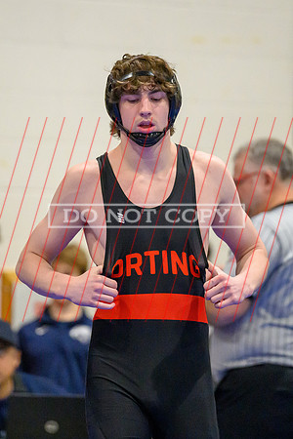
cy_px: 197
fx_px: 4085
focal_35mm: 335
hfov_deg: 4.1
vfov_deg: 6.2
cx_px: 105
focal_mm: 200
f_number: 2.8
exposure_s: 1/800
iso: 8000
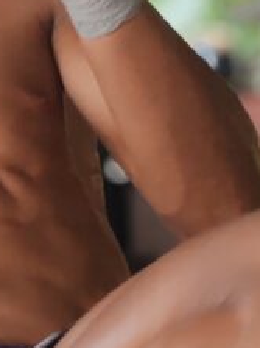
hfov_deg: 5.9
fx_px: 2486
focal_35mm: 248
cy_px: 156
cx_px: -248
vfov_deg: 8.0
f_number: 2.4
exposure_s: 1/100
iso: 250
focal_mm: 6.12
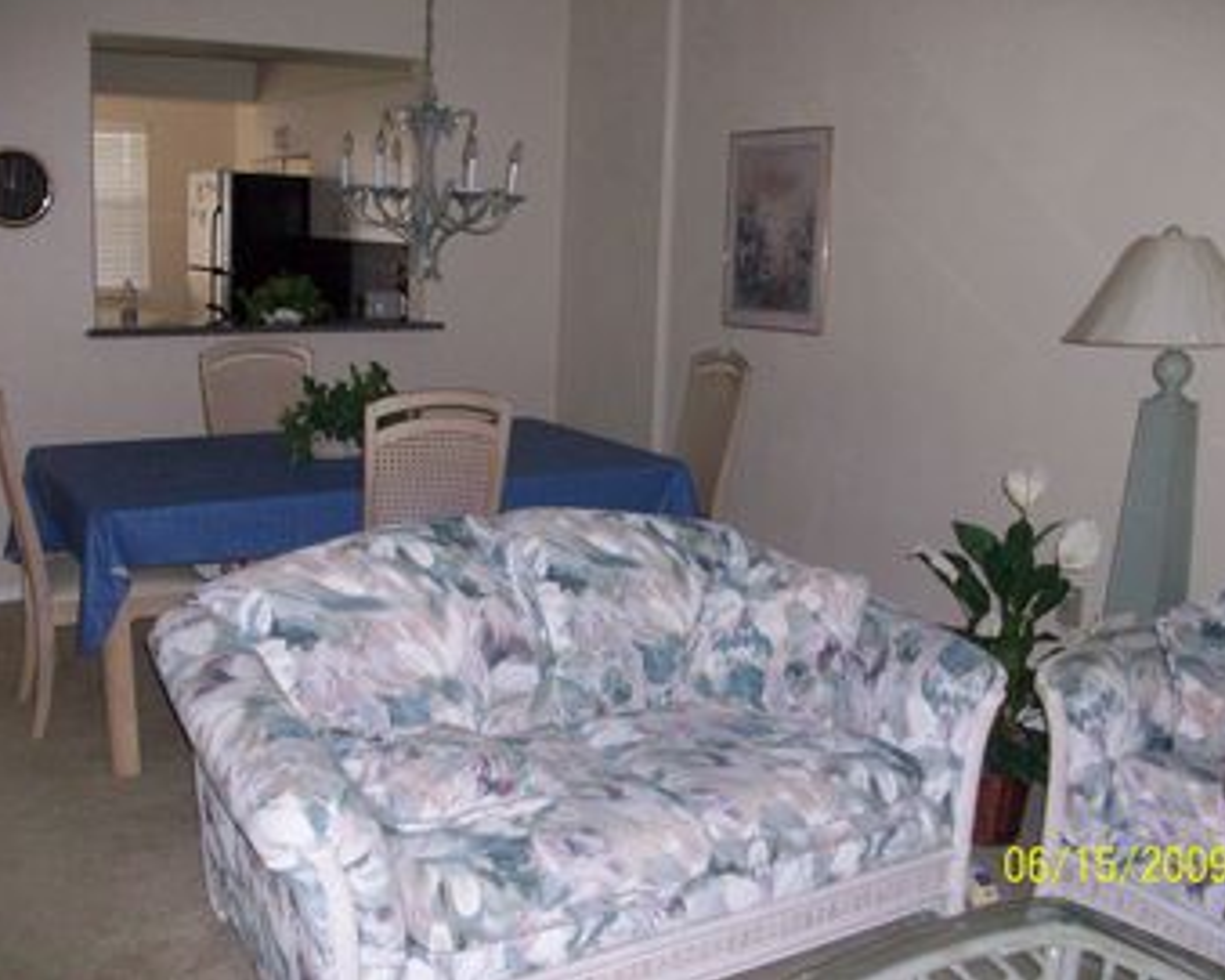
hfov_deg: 50.3
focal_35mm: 36
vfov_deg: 41.1
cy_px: 485
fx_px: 1305
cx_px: 632
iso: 200
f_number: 2.8
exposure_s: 1/60
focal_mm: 5.7
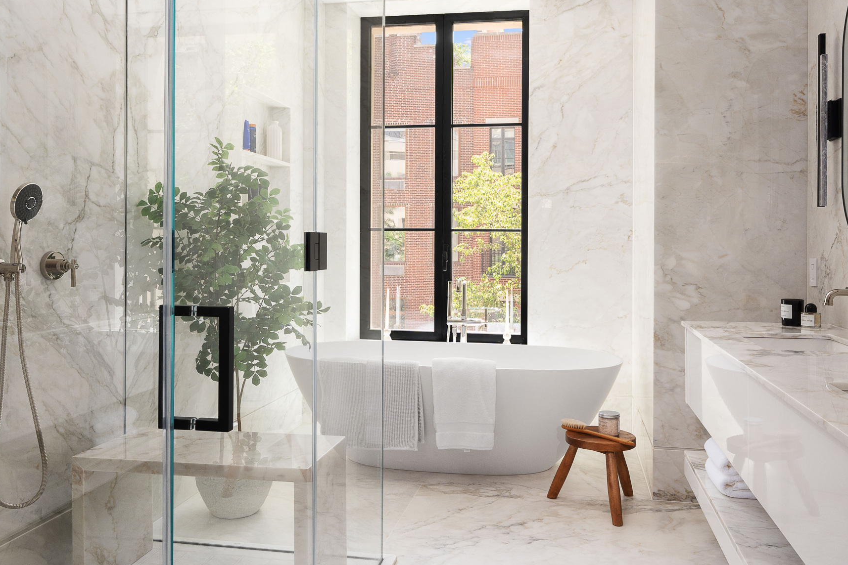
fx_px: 660
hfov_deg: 65.4
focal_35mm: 28
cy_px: 254
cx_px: 460
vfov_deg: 46.3
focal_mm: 16
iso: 320
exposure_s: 1/8
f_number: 11
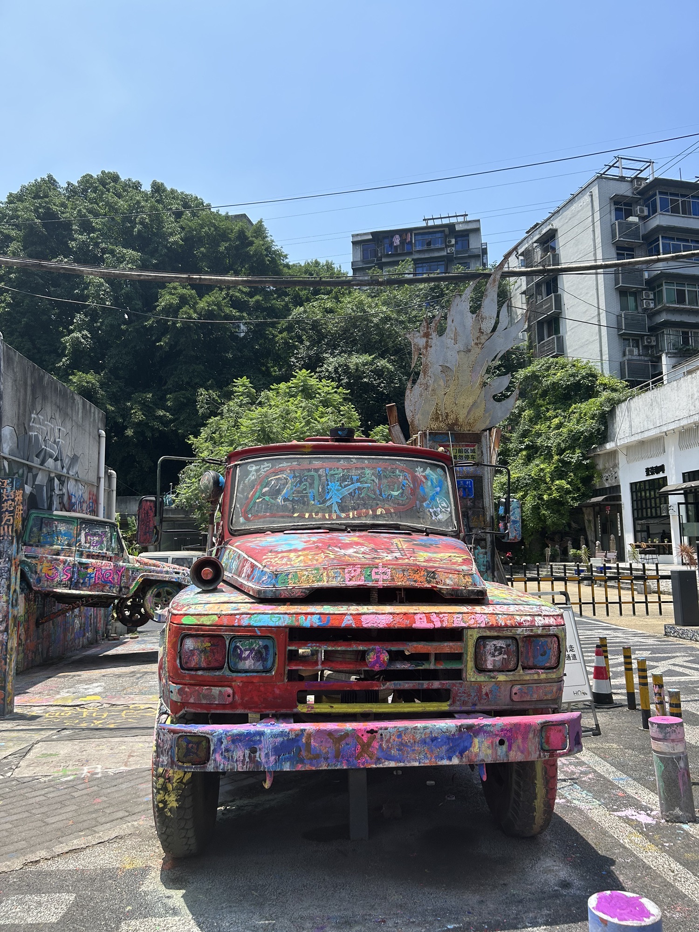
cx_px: 350
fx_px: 700
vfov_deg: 67.3
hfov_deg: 53.1
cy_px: 466
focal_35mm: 26
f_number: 1.5
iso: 50
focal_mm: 5.7
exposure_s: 1/3165
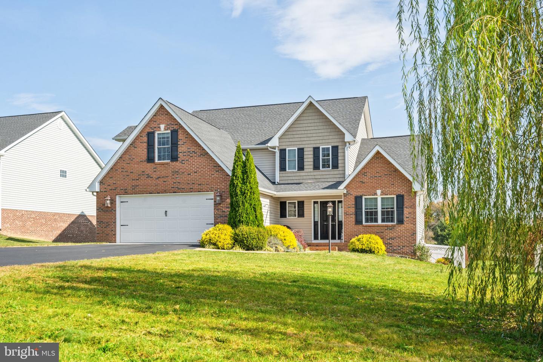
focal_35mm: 35
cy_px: 181
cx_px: 272
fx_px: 528
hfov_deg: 54.4
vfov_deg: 37.9
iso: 250
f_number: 13
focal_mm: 35
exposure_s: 1/200
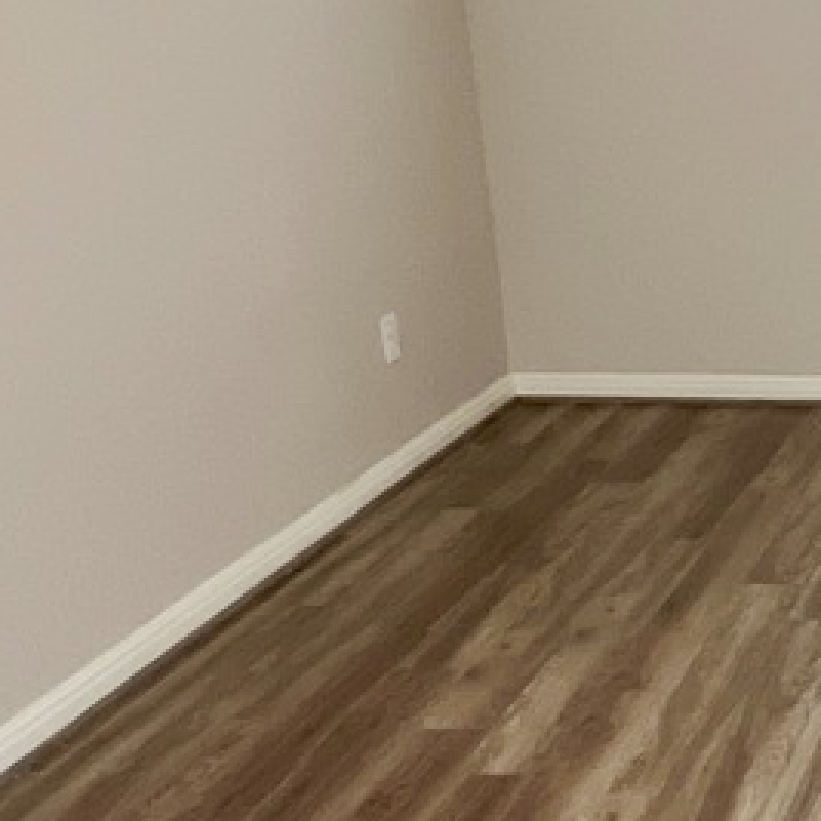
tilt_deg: -20.8
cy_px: 544
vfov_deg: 27.6
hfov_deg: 23.0
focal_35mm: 62
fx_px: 1664
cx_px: 1199
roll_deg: -1.8
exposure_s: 1/60
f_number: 1.8
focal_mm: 1.57
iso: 500
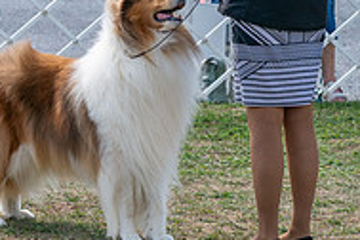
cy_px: -35
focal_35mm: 359
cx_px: 82
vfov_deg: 3.8
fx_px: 3590
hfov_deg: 5.7
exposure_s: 1/2000
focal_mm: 117
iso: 800
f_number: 5
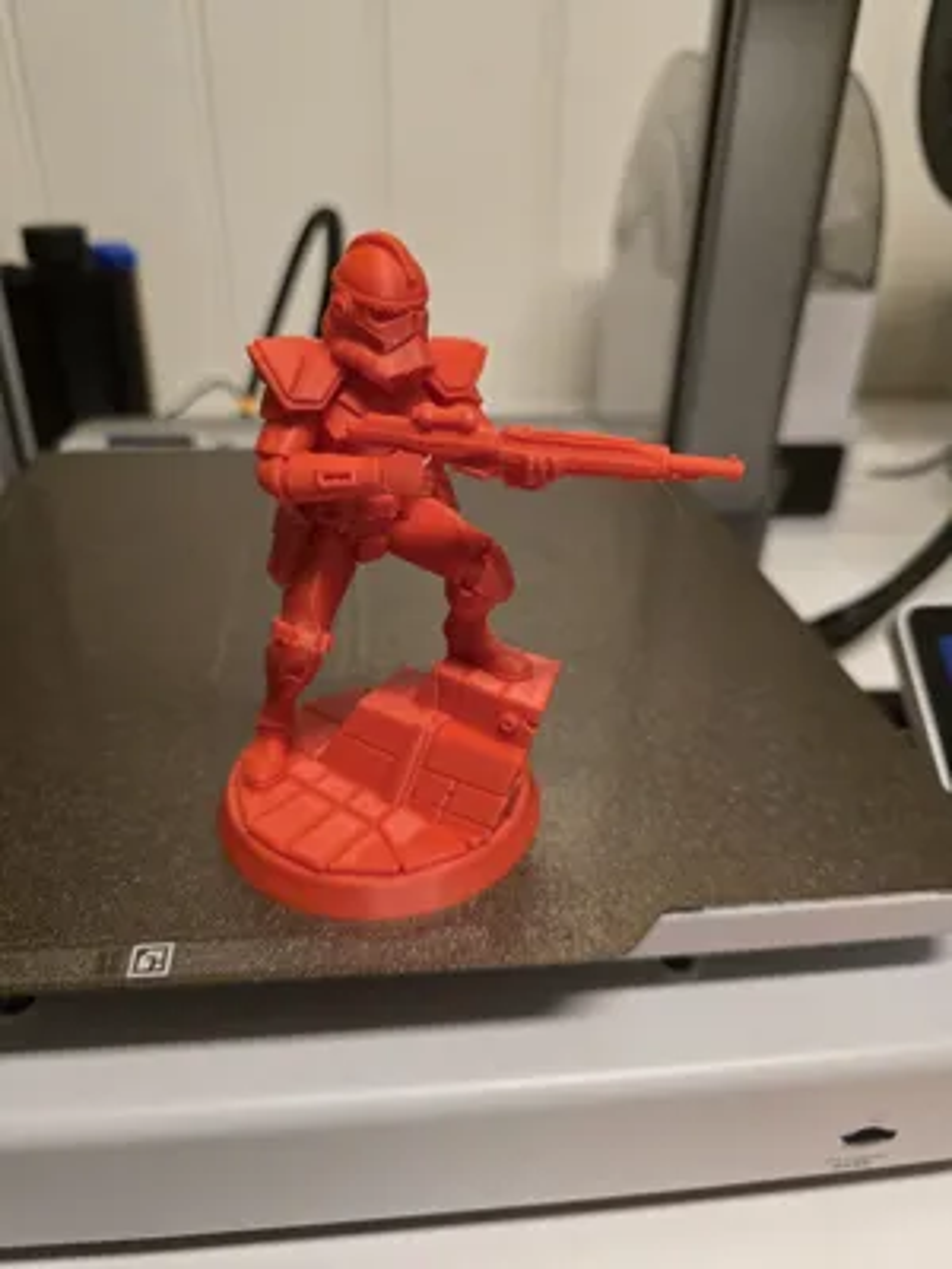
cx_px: 476
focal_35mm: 23
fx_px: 843
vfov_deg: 73.9
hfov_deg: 58.9
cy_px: 634
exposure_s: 1/100
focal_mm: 6.3
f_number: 1.7
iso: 800
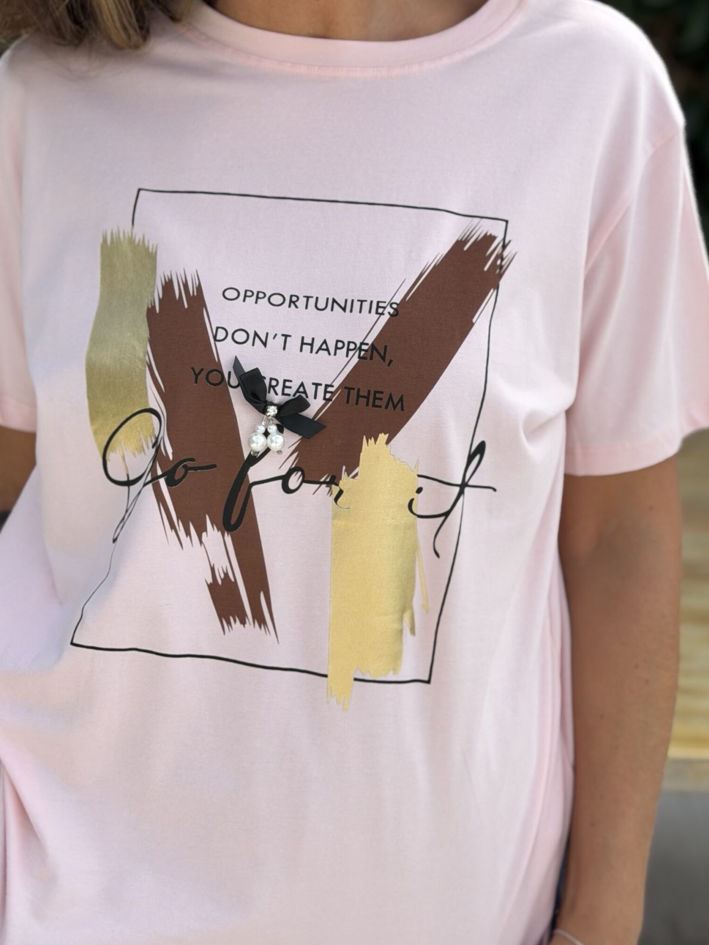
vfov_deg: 31.6
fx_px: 1666
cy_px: 412
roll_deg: -2.1
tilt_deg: -15.3
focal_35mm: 61
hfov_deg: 24.0
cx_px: 385
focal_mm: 6.76
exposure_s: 1/2146
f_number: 1.78
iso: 64
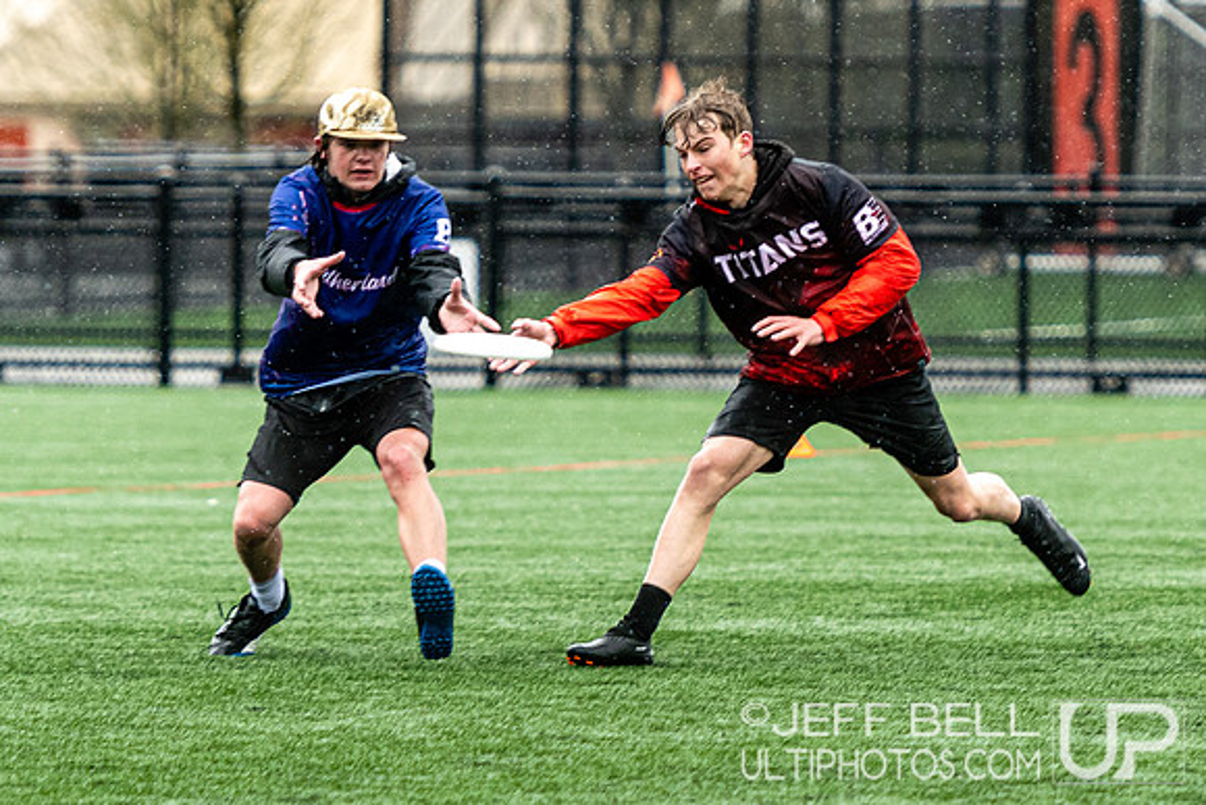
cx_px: 633
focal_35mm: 439
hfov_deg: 4.7
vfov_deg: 3.1
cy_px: 350
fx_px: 14713
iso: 800
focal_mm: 165
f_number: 2.8
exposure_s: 1/1000
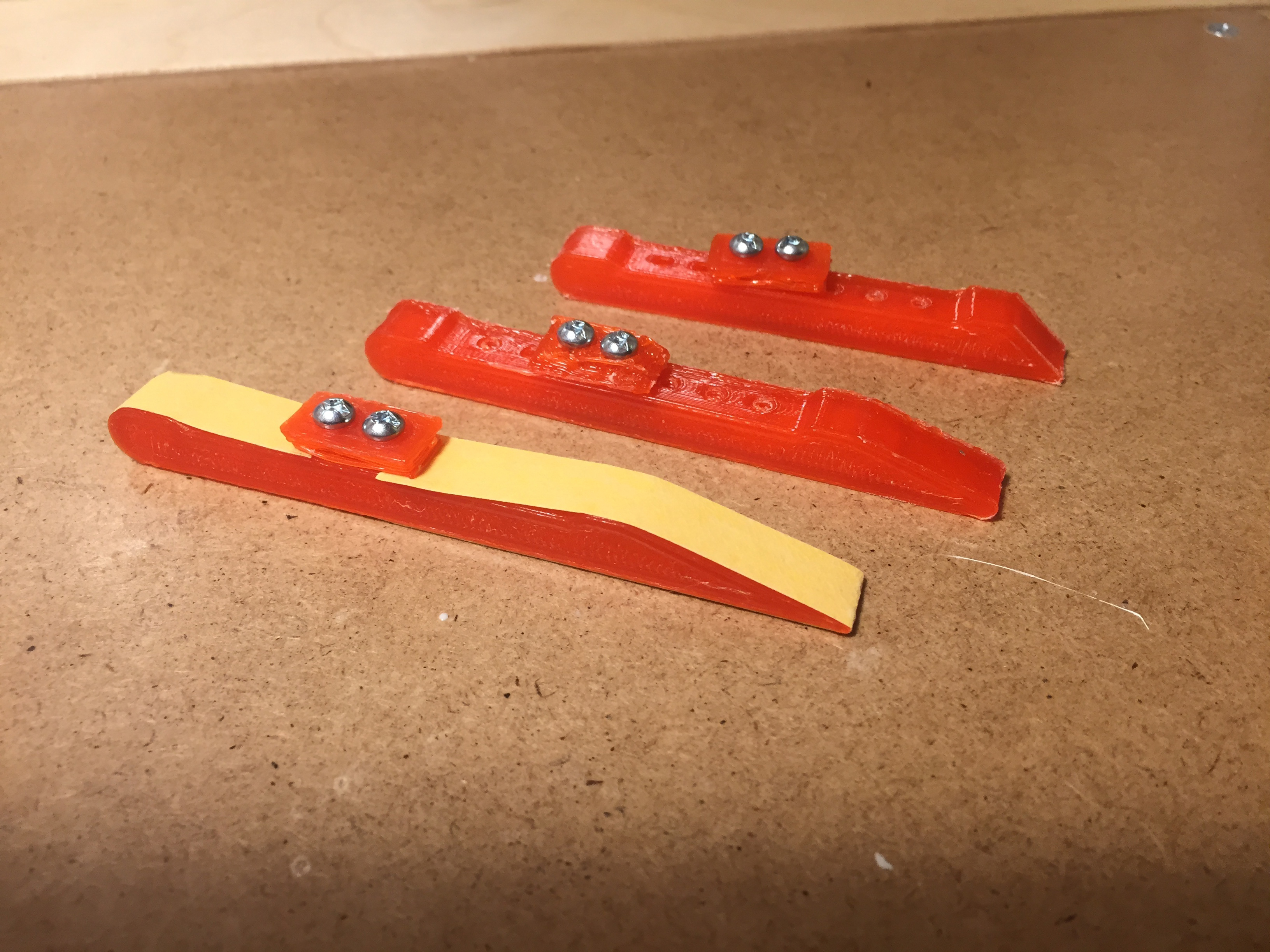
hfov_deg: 61.7
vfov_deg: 48.2
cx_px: 635
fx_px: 1064
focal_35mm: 29
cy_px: 476
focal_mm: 4.15
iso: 64
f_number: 2.2
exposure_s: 1/30
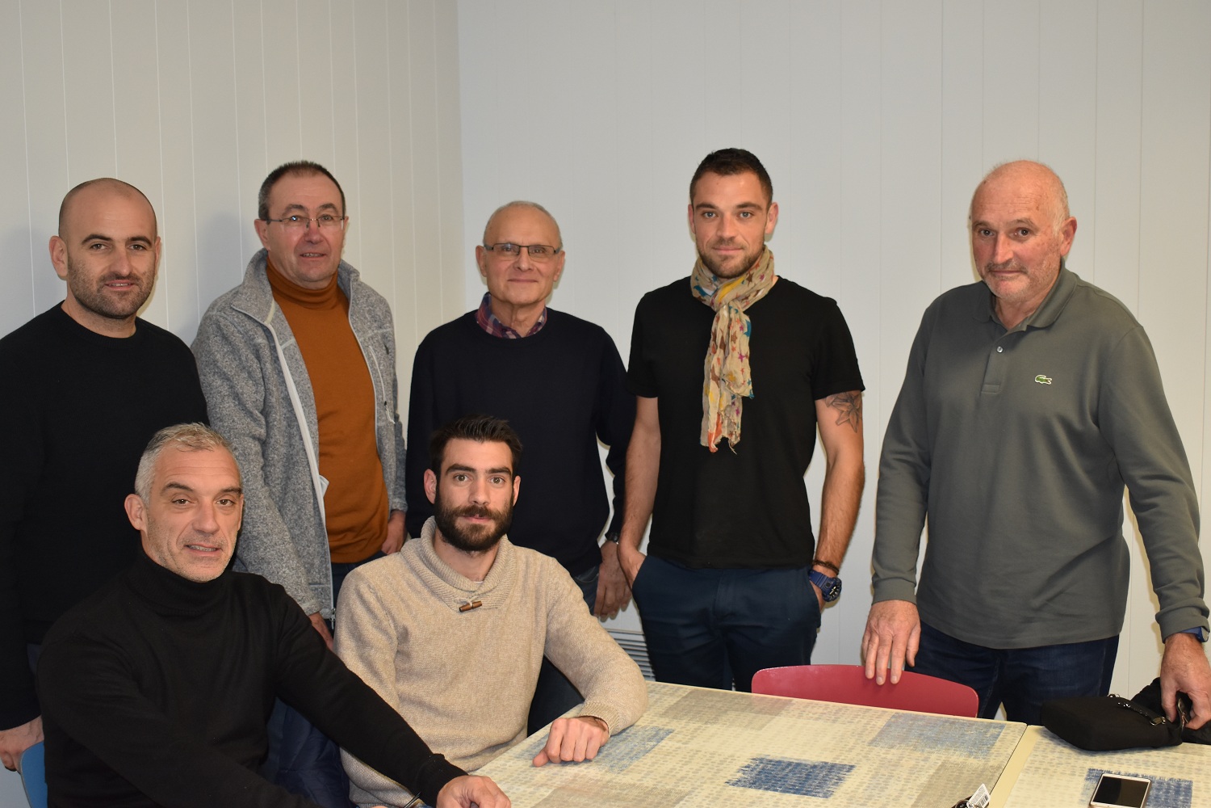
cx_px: 606
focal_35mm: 44
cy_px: 404
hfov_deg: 45.0
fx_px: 1463
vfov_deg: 30.8
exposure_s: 1/80
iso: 800
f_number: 4.2
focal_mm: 29
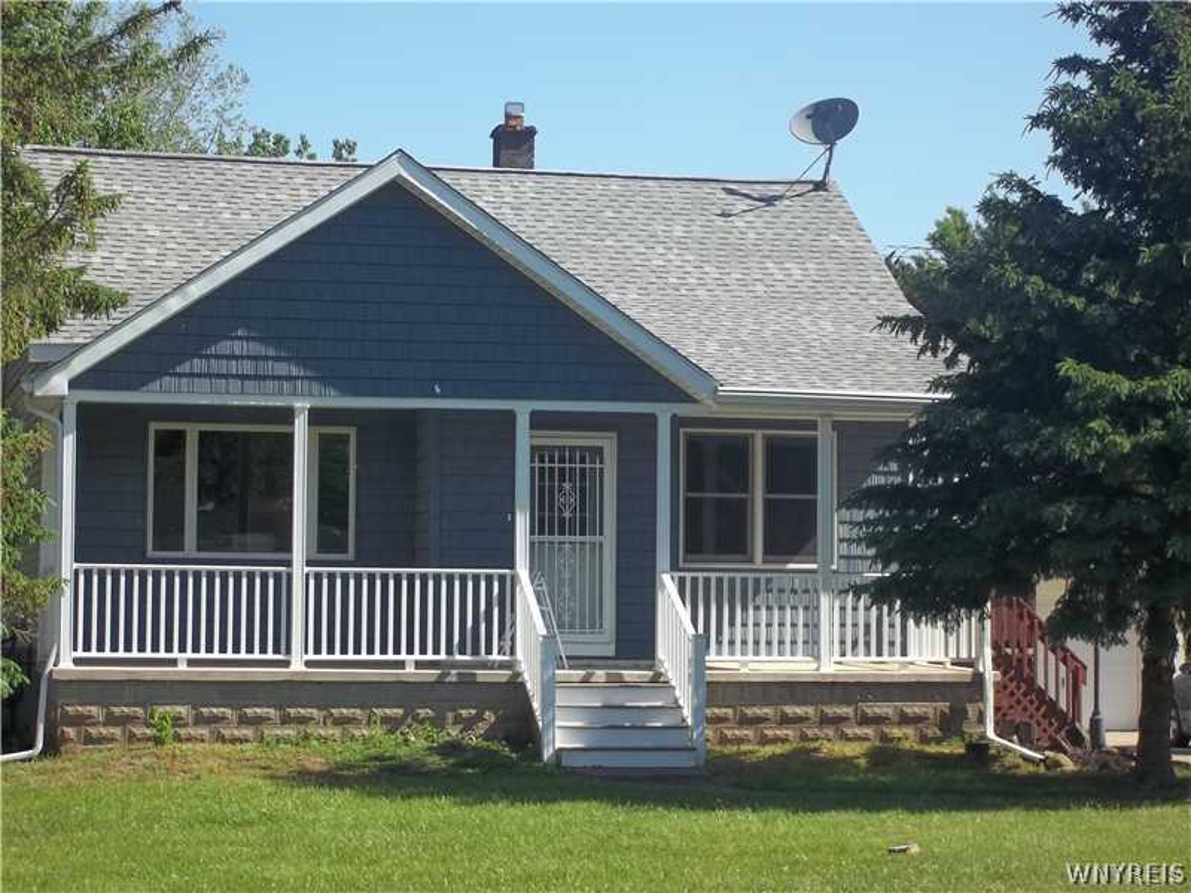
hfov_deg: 20.4
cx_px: 596
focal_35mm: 96
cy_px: 446
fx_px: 3303
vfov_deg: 15.4
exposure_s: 1/250
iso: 64
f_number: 5.2
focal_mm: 17.1
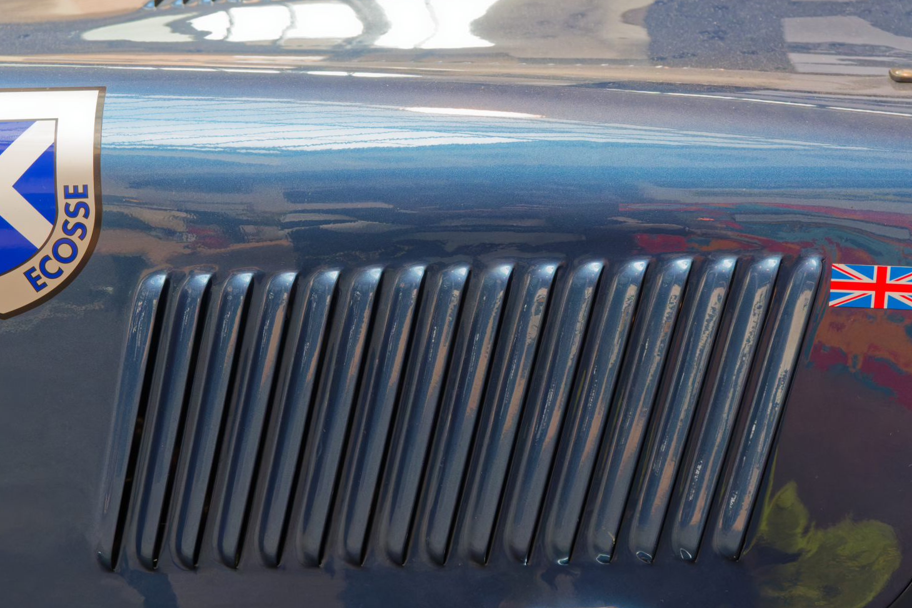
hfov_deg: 34.3
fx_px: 1477
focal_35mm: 58
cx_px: 427
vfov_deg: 23.2
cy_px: 337
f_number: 6.3
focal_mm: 31.5
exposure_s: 1/80
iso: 3200
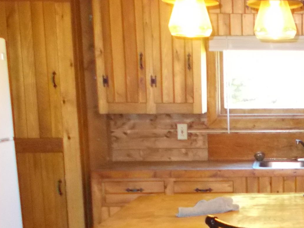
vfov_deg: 19.3
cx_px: 328
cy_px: 209
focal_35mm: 75
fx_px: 659
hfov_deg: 24.4
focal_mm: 4.6
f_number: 3.2
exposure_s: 1/25
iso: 400
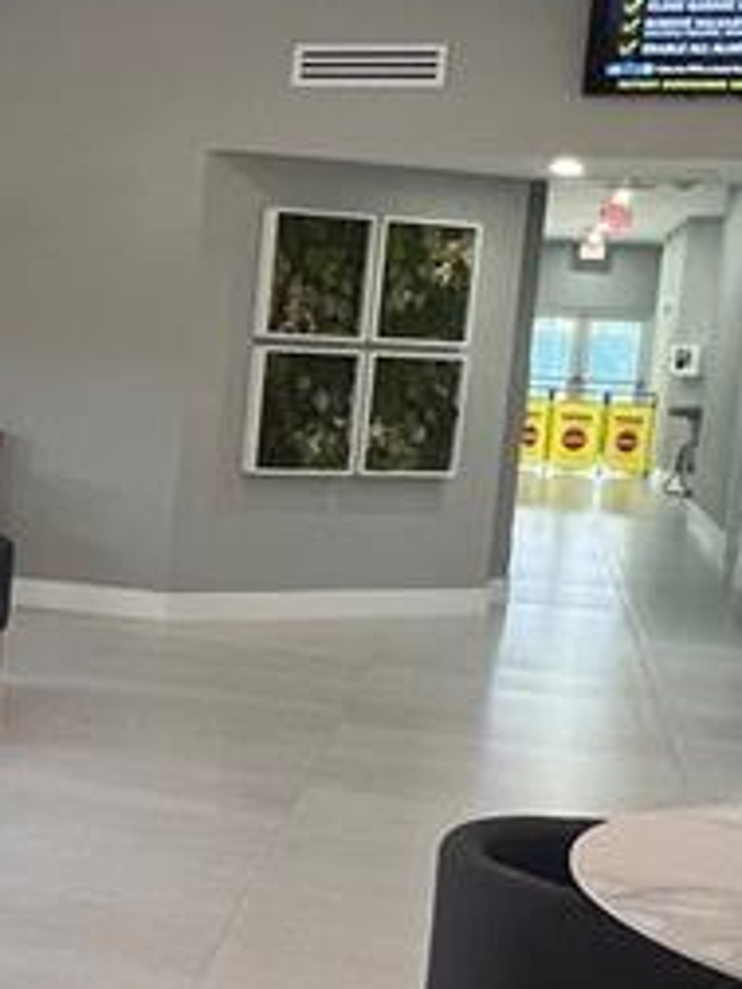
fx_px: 1772
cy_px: 542
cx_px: -279
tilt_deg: -5.9
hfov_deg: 21.0
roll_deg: -2.2
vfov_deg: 31.2
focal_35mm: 62
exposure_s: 1/120
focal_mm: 1.57
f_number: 1.8
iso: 160
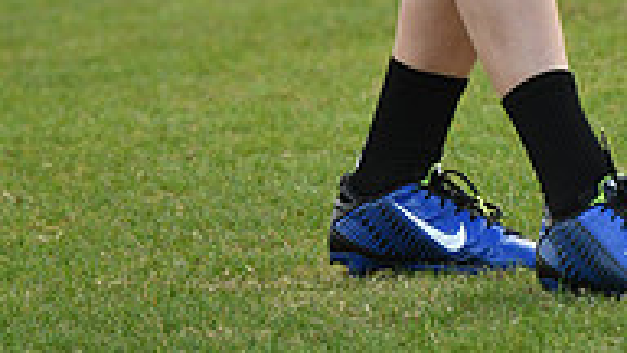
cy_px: -523
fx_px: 15794
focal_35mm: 950
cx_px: 606
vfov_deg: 1.3
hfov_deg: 2.3
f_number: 3.5
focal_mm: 200
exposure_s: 1/2500
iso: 800
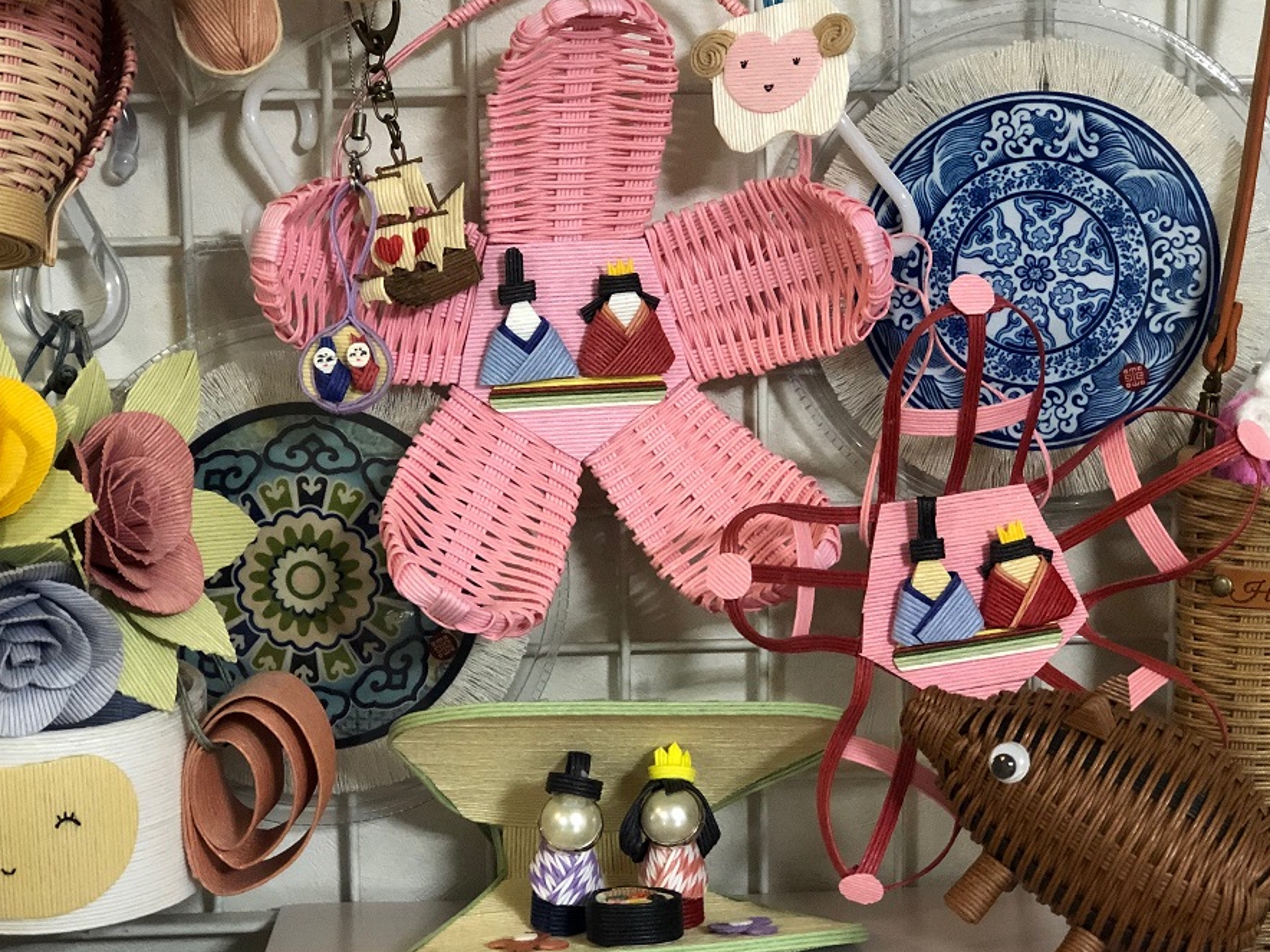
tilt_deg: -9.8
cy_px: 442
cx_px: 565
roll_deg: -0.9
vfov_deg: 22.6
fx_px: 2385
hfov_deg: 29.8
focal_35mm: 65
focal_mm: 6.6
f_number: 2.8
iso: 640
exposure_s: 1/53
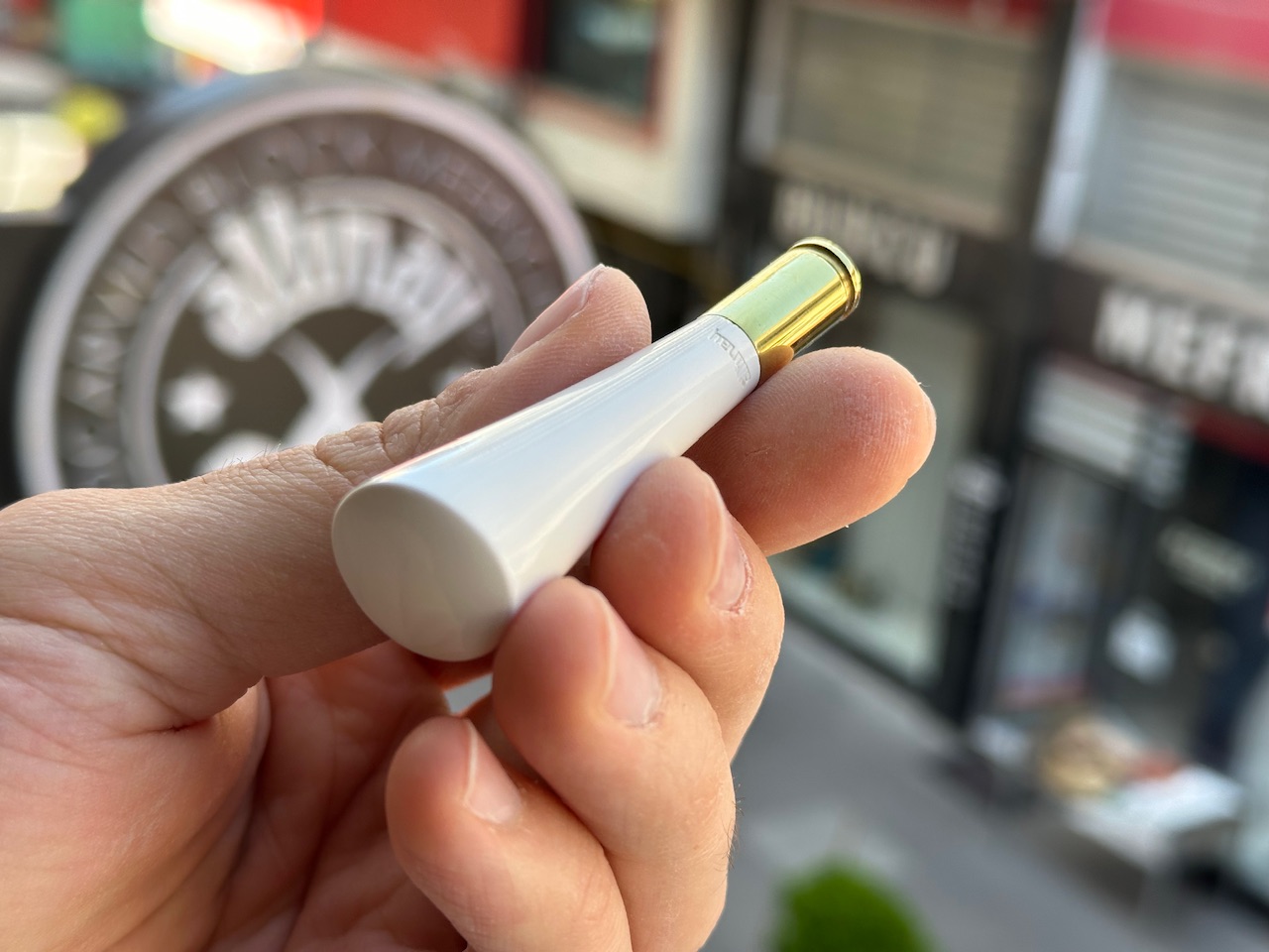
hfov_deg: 39.7
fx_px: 1760
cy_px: 476
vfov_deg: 30.3
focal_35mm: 48
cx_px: 634
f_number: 1.78
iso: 64
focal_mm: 6.86
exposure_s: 1/390
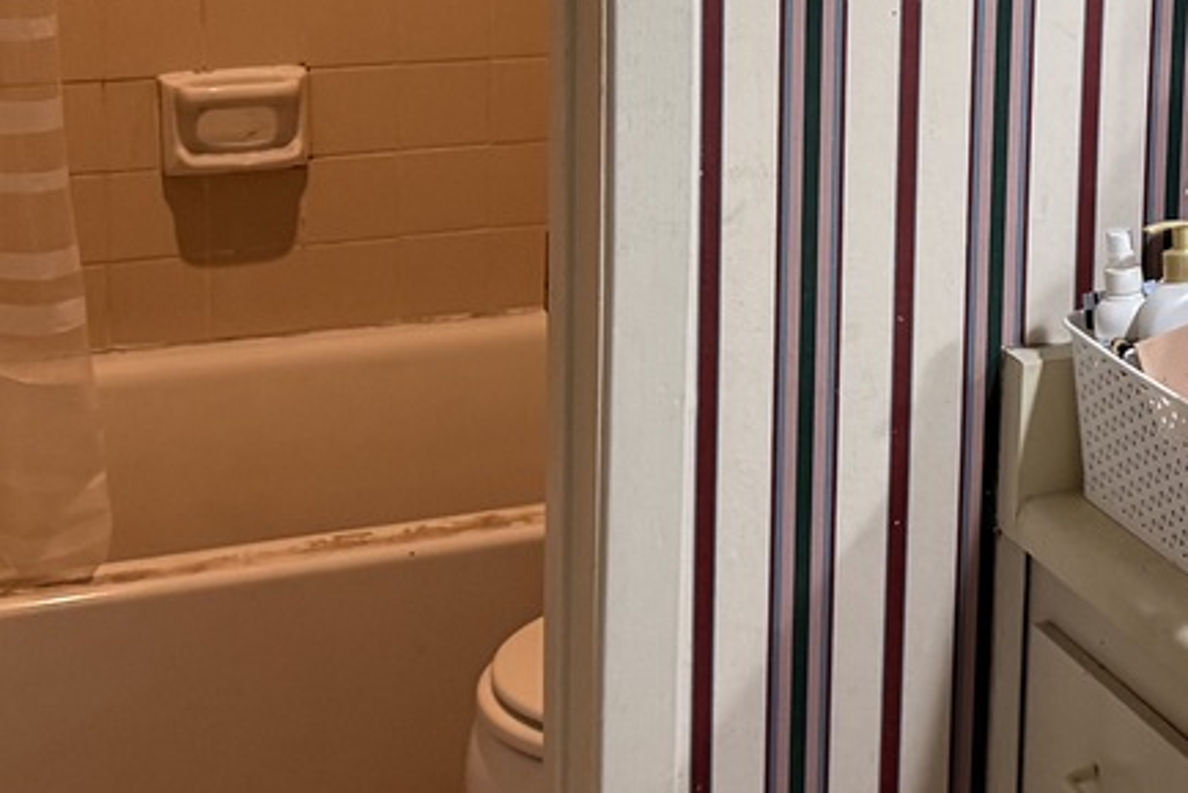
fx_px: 2740
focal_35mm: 83
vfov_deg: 16.1
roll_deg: -3.4
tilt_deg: -10.7
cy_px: -25
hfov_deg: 22.6
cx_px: 1402
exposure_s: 1/60
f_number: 1.78
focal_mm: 6.76
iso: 250
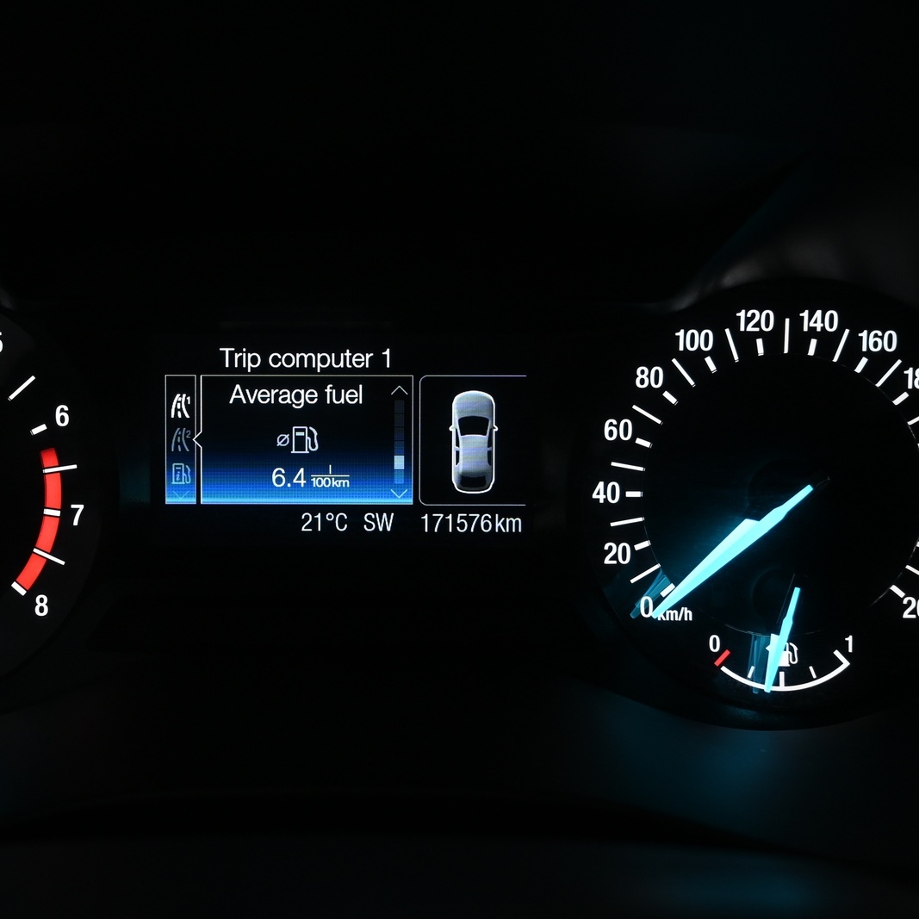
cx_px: 339
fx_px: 1221
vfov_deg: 41.3
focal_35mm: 41
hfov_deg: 40.9
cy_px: 456
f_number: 4
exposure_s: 1/30
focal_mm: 21
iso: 220
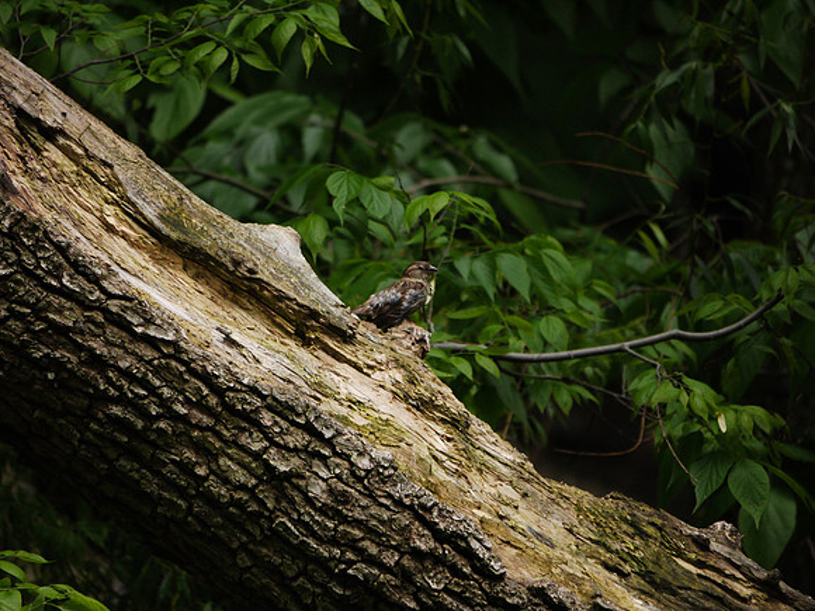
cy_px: 306
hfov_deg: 3.3
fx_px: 14126
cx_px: 408
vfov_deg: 2.5
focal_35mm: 600
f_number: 5.6
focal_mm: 300
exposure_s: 1/500
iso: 400
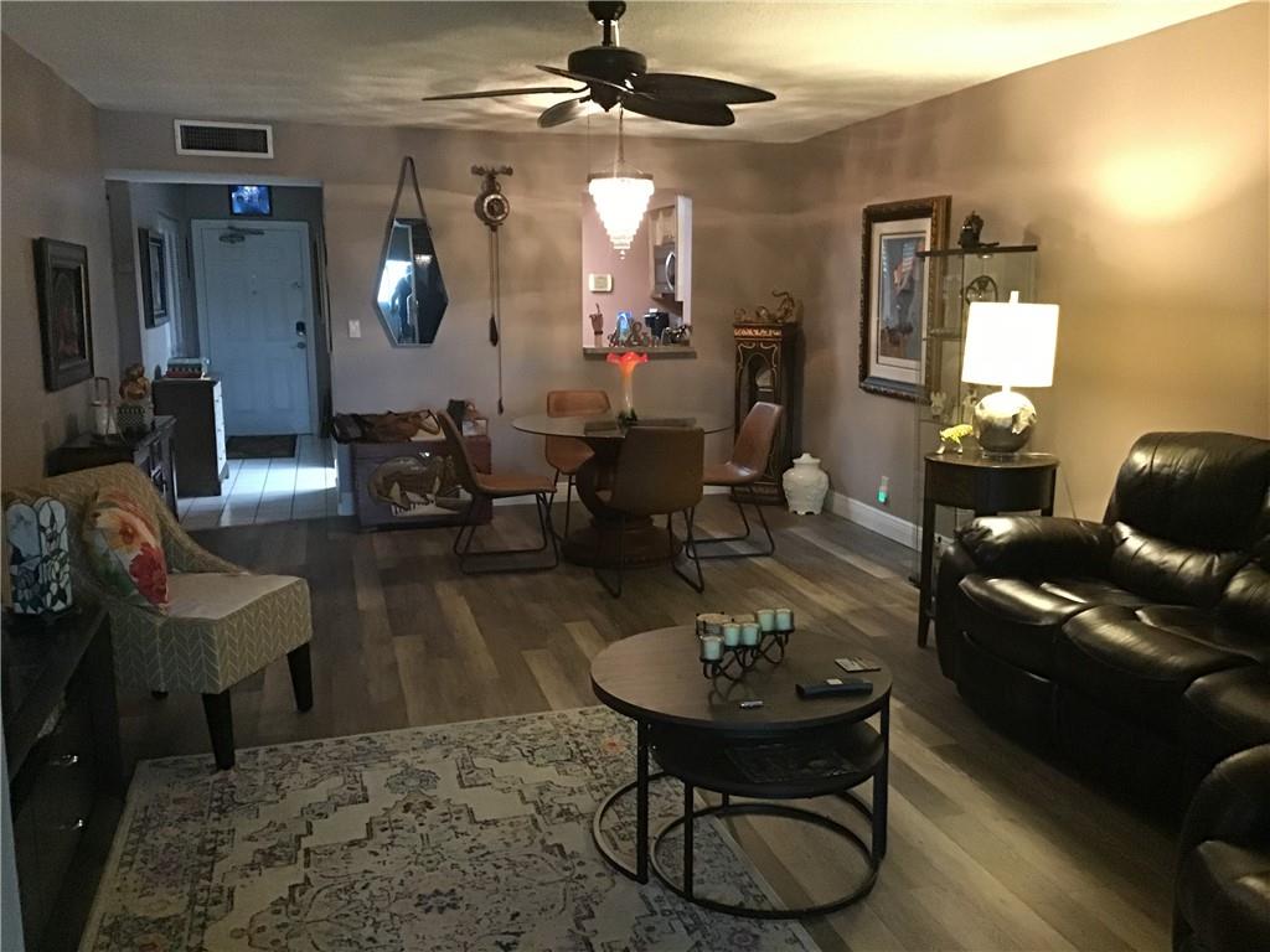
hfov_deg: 58.4
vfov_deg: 45.4
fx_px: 1137
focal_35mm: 31
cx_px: 635
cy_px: 476
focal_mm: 3.3
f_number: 2.4
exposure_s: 1/15
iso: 400
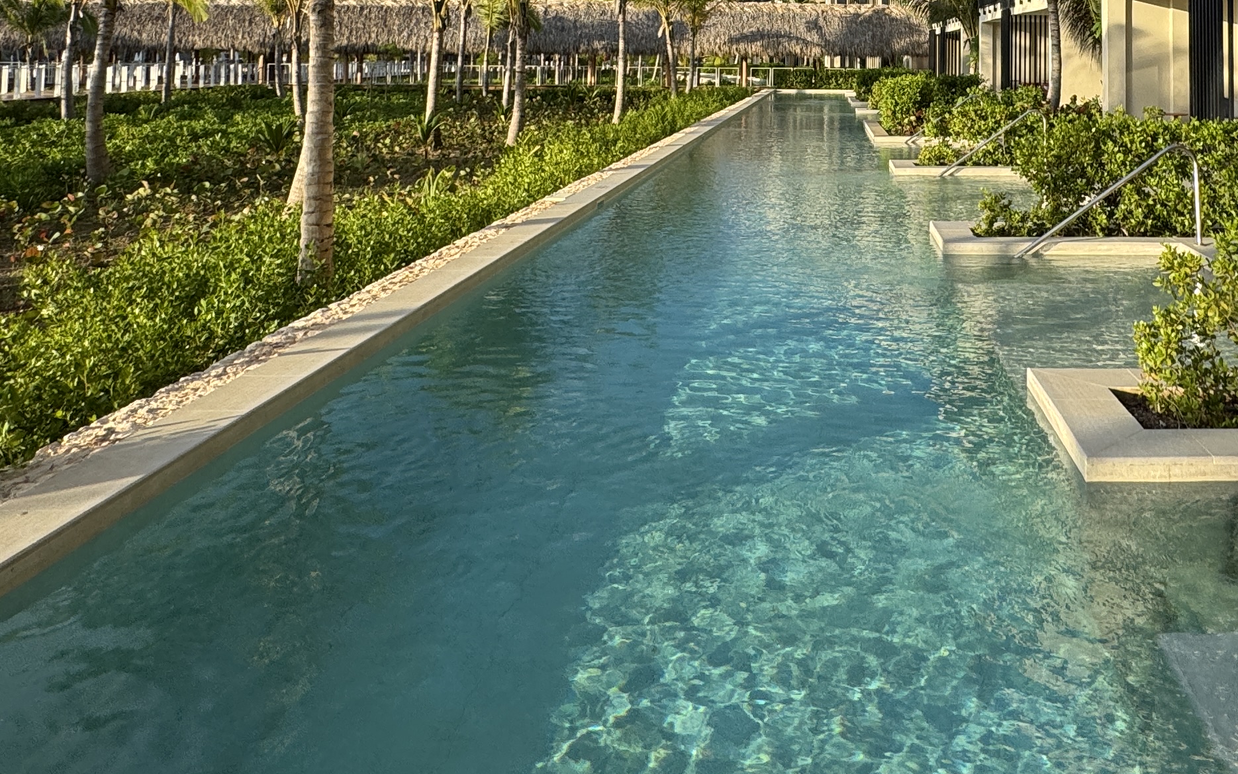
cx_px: 858
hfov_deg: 57.9
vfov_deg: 35.7
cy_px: 5
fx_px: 1080
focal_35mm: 32
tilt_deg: +3.0
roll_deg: -0.9
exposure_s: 1/868
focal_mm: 2.22
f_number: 2.2
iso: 50
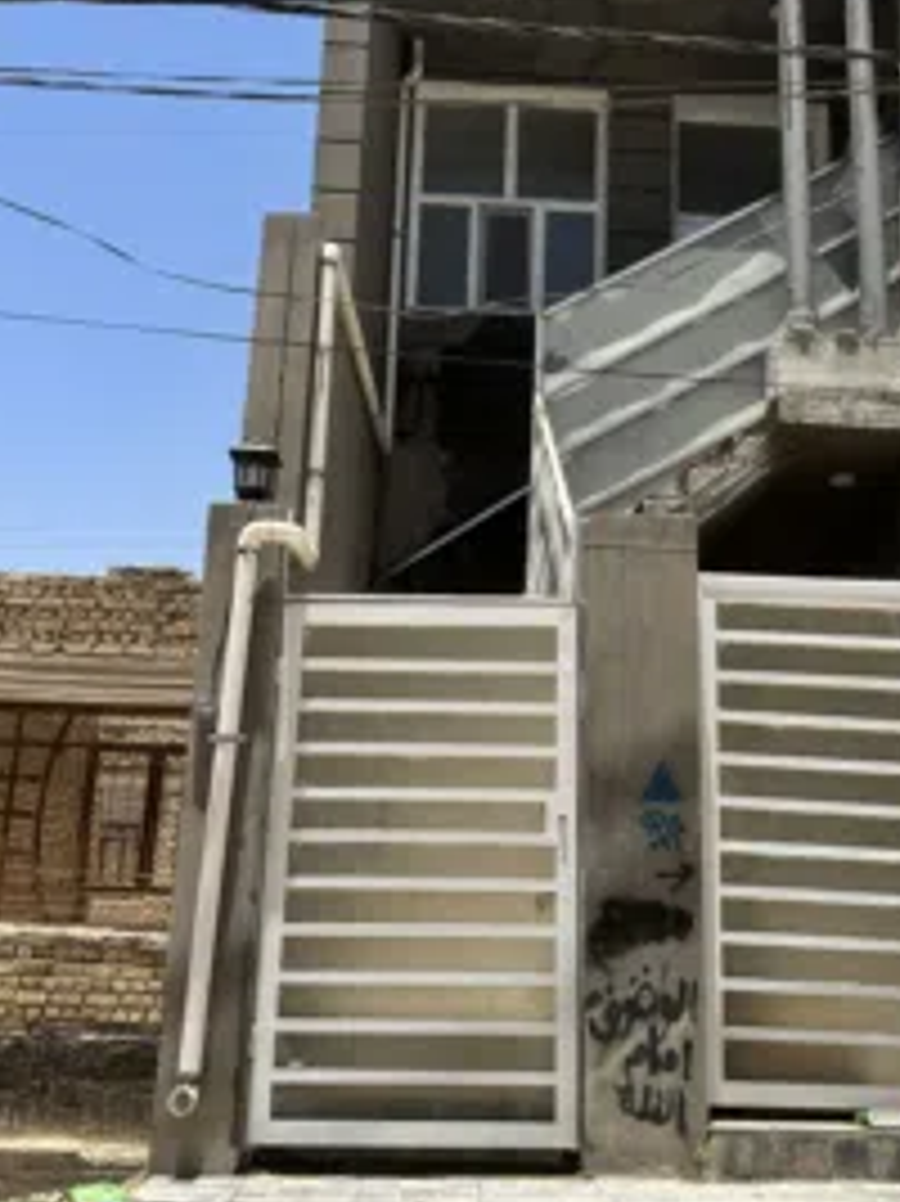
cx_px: 526
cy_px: 545
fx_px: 1249
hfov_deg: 39.5
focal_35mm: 36
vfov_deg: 51.3
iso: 80
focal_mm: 6.86
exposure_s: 1/4348
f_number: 1.78
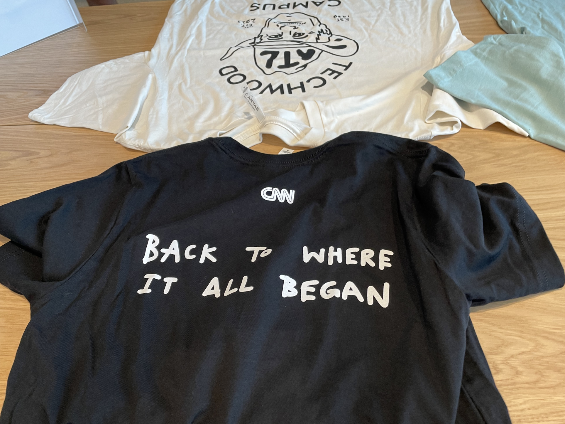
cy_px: 214
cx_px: 282
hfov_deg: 65.3
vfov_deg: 51.3
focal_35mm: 27
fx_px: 441
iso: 100
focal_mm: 4.2
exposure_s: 1/60
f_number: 1.6
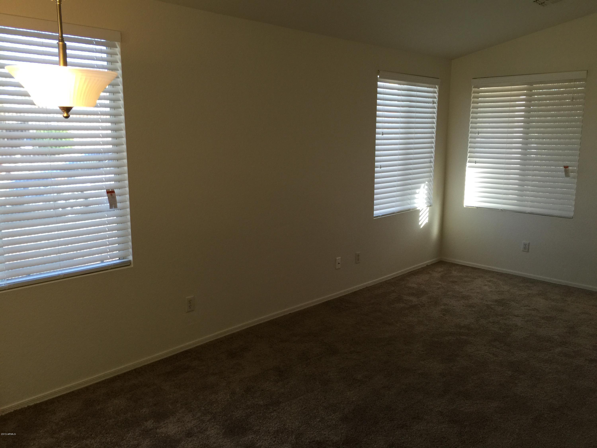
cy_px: 224
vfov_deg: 48.2
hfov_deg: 61.7
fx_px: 500
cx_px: 298
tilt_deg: -9.3
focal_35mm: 29
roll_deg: -1.0
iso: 32
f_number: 2.2
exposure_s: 1/30
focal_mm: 4.15
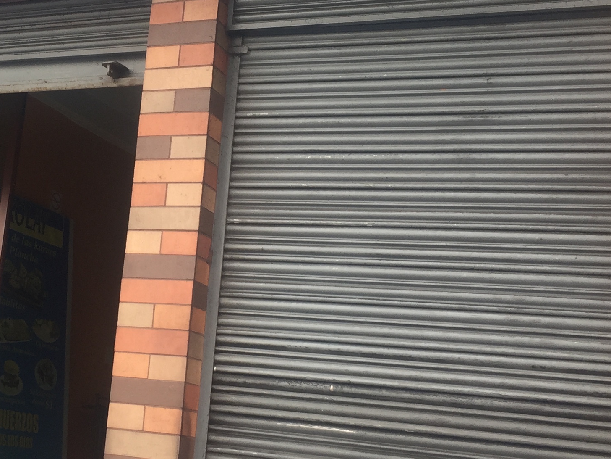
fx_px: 1147
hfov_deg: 29.2
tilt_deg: +16.2
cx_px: 132
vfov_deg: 22.4
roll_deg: -8.7
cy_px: 129
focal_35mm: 65
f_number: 2.2
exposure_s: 1/182
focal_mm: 4.15
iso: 32
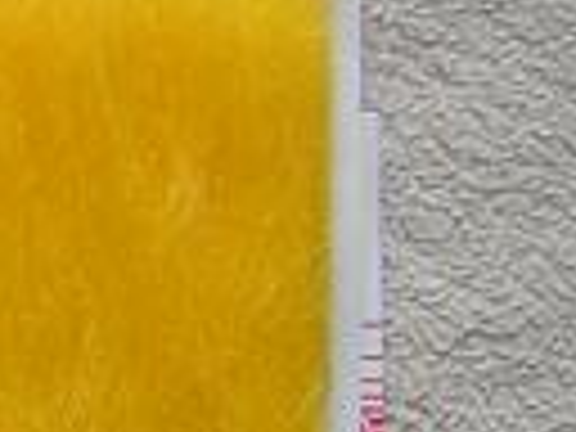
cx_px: -680
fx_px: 3361
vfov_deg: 7.3
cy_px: 392
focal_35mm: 202
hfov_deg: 9.1
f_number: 2.8
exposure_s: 1/50
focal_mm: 6.3
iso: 50
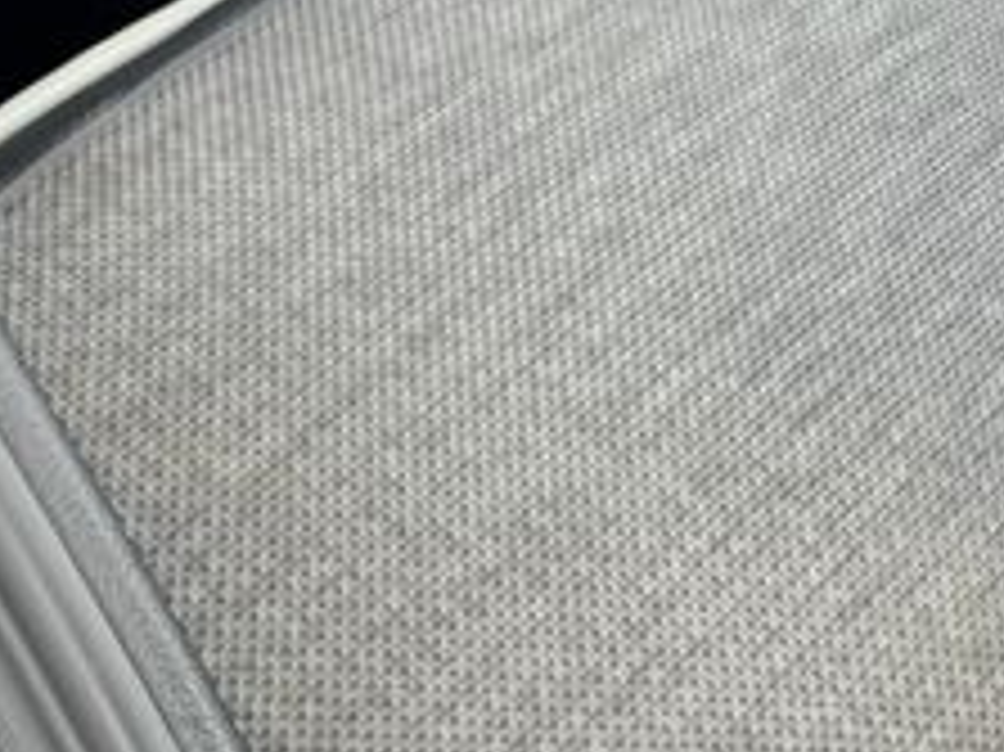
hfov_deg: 18.6
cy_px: 230
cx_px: -707
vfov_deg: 17.1
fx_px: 2493
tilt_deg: -46.5
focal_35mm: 86
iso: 80
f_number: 1.78
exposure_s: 1/121
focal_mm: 6.76
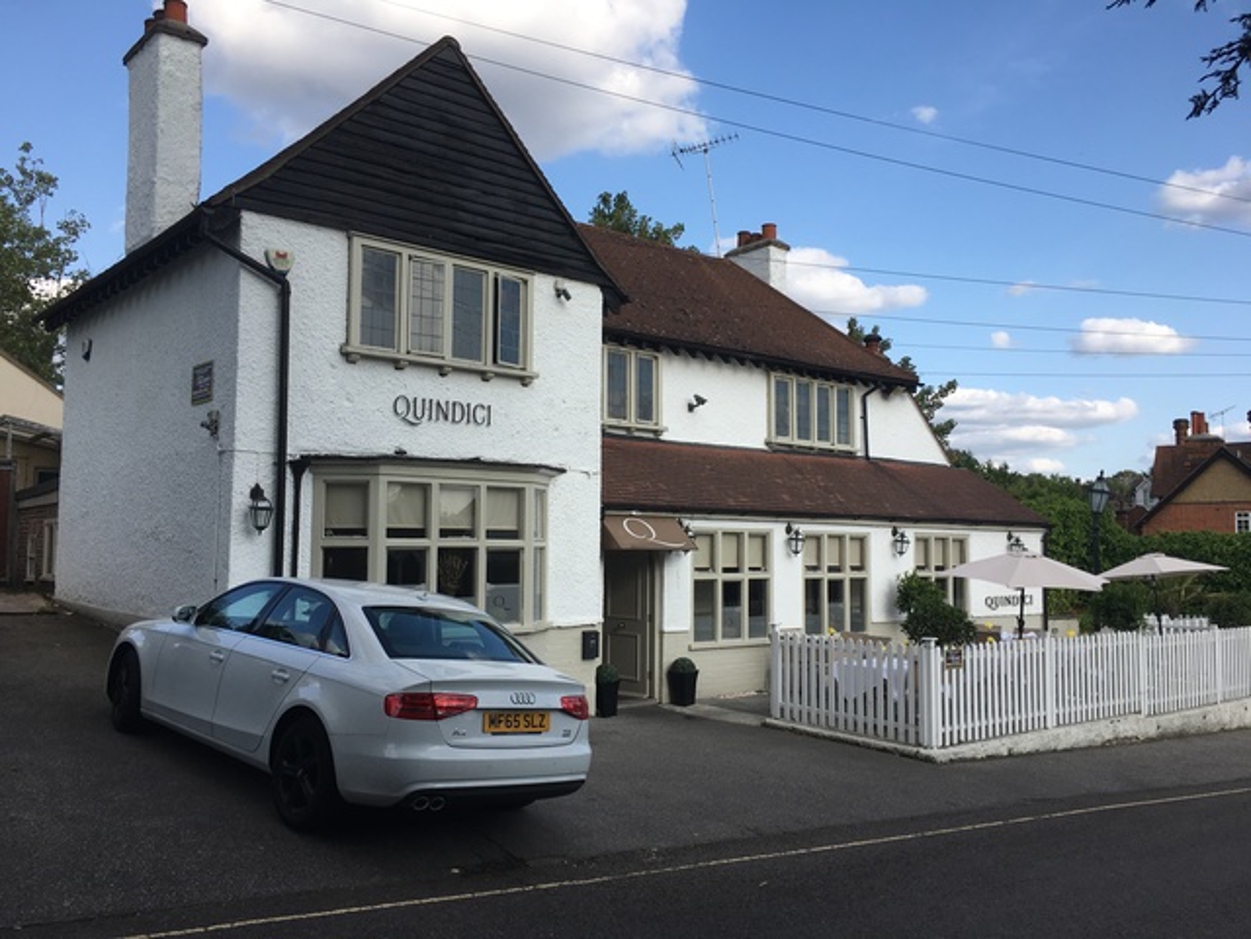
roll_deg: -1.2
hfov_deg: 61.7
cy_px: 470
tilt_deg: +3.6
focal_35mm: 29
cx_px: 626
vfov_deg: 48.2
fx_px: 1048
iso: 25
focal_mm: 4.15
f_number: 2.2
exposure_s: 1/916
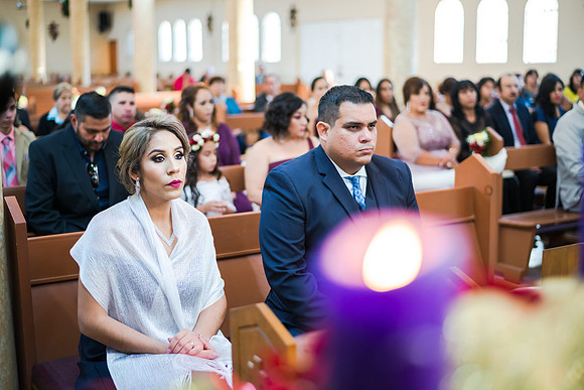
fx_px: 811
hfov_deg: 39.6
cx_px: 292
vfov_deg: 27.0
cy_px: 195
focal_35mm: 50
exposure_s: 1/200
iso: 1000
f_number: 1.8
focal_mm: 50
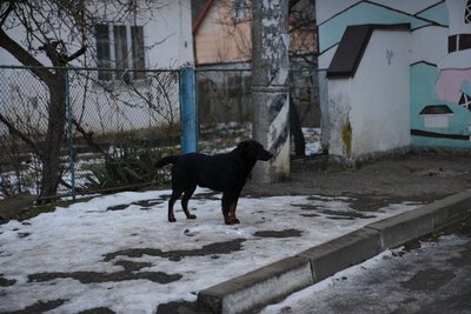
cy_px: 157
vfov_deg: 19.5
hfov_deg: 28.8
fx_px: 916
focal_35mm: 70
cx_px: 236
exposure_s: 1/80
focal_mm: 70
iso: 80
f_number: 3.2
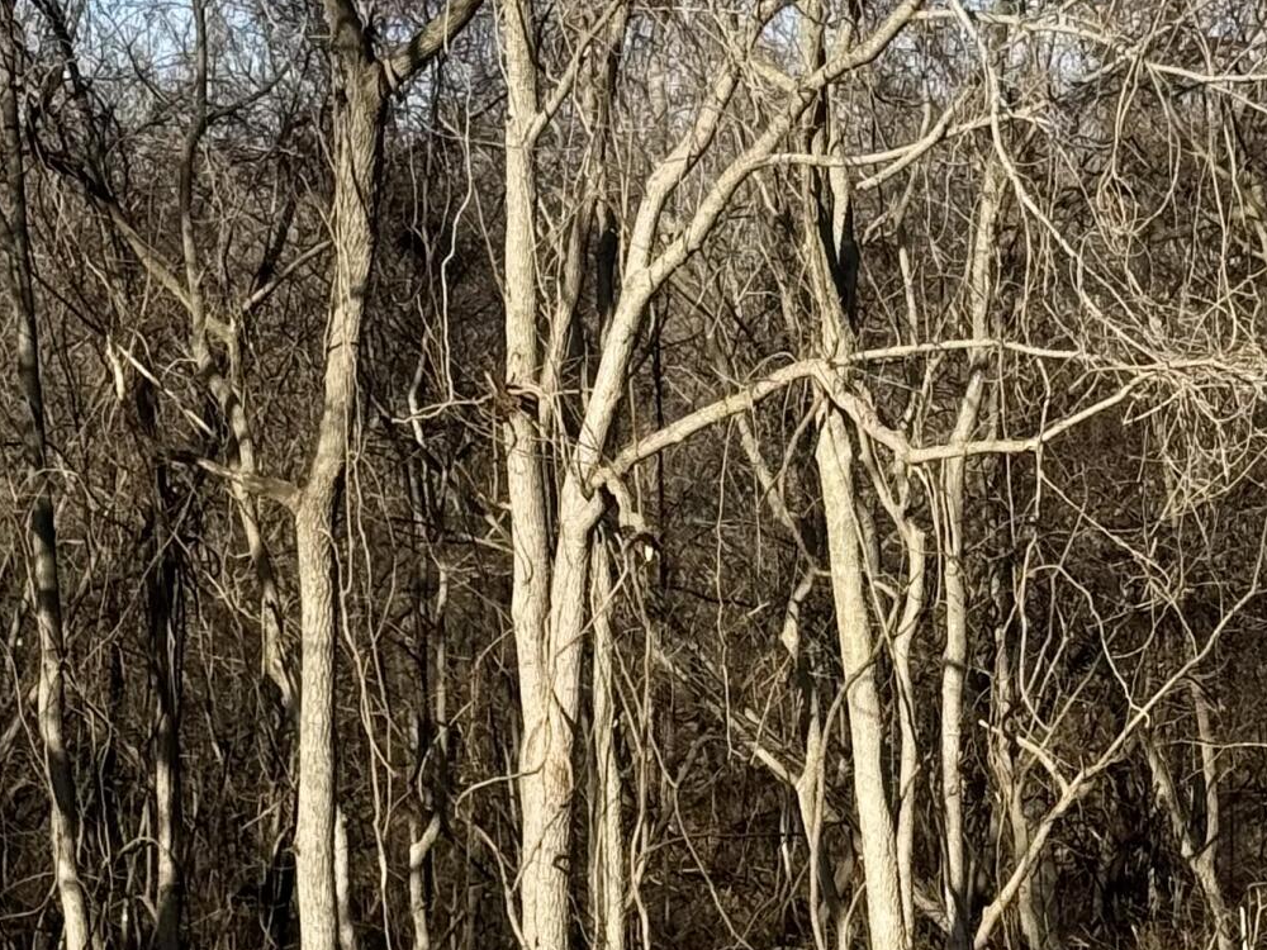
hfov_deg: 13.7
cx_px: 922
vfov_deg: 10.3
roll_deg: +1.2
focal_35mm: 144
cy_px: 685
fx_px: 5271
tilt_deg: -1.5
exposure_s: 1/2415
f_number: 1.78
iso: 64
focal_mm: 6.76
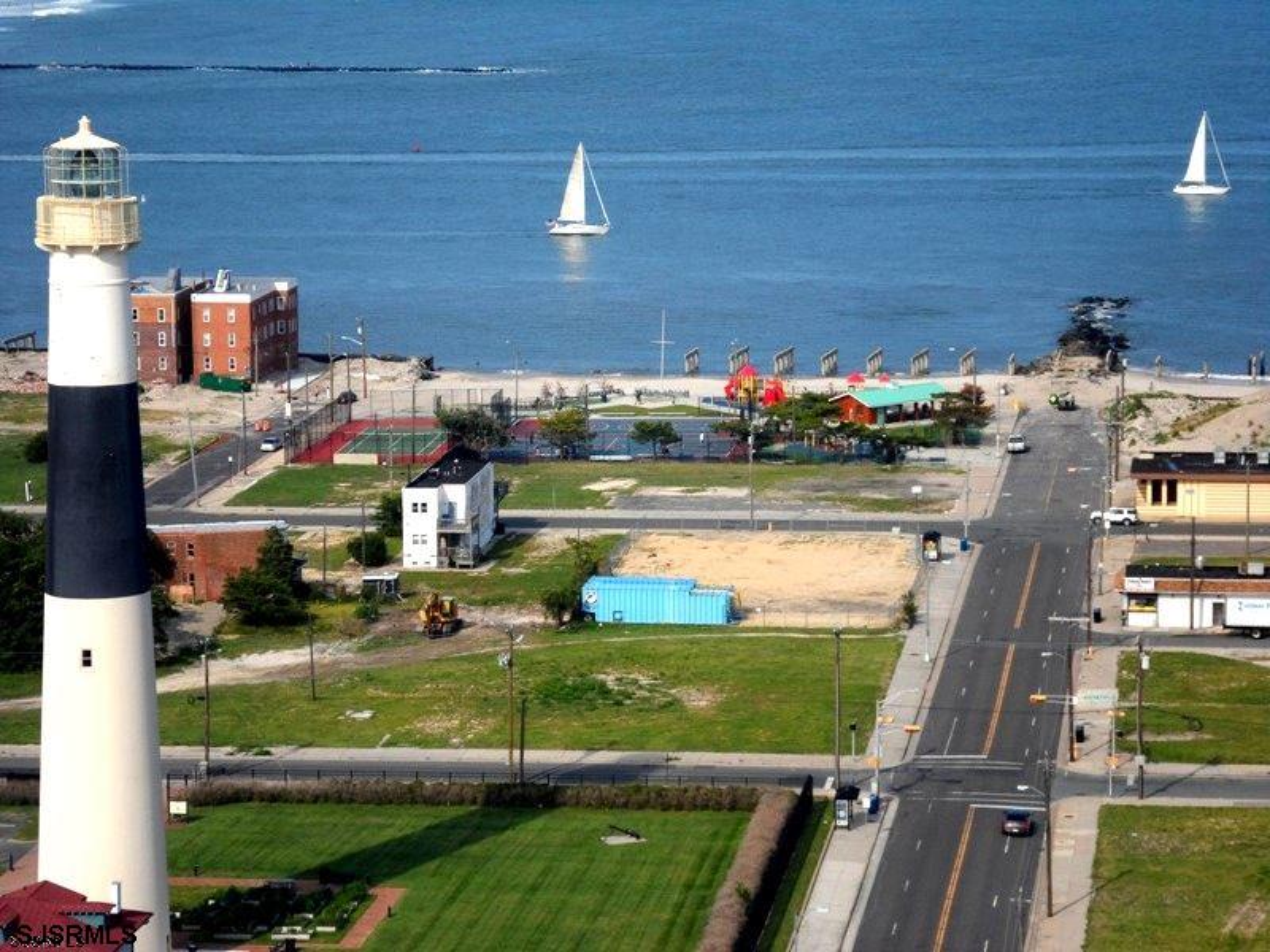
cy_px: 476
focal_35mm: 125
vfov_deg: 11.9
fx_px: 4586
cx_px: 635
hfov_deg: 15.8
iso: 80
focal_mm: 22.5
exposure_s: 1/250
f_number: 6.3
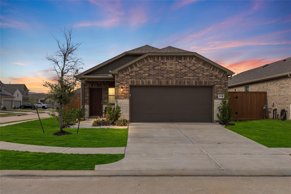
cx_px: 146
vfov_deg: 37.9
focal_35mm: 35
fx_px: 283
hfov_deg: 54.4
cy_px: 97
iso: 640
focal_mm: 35
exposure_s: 1/1000
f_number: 10
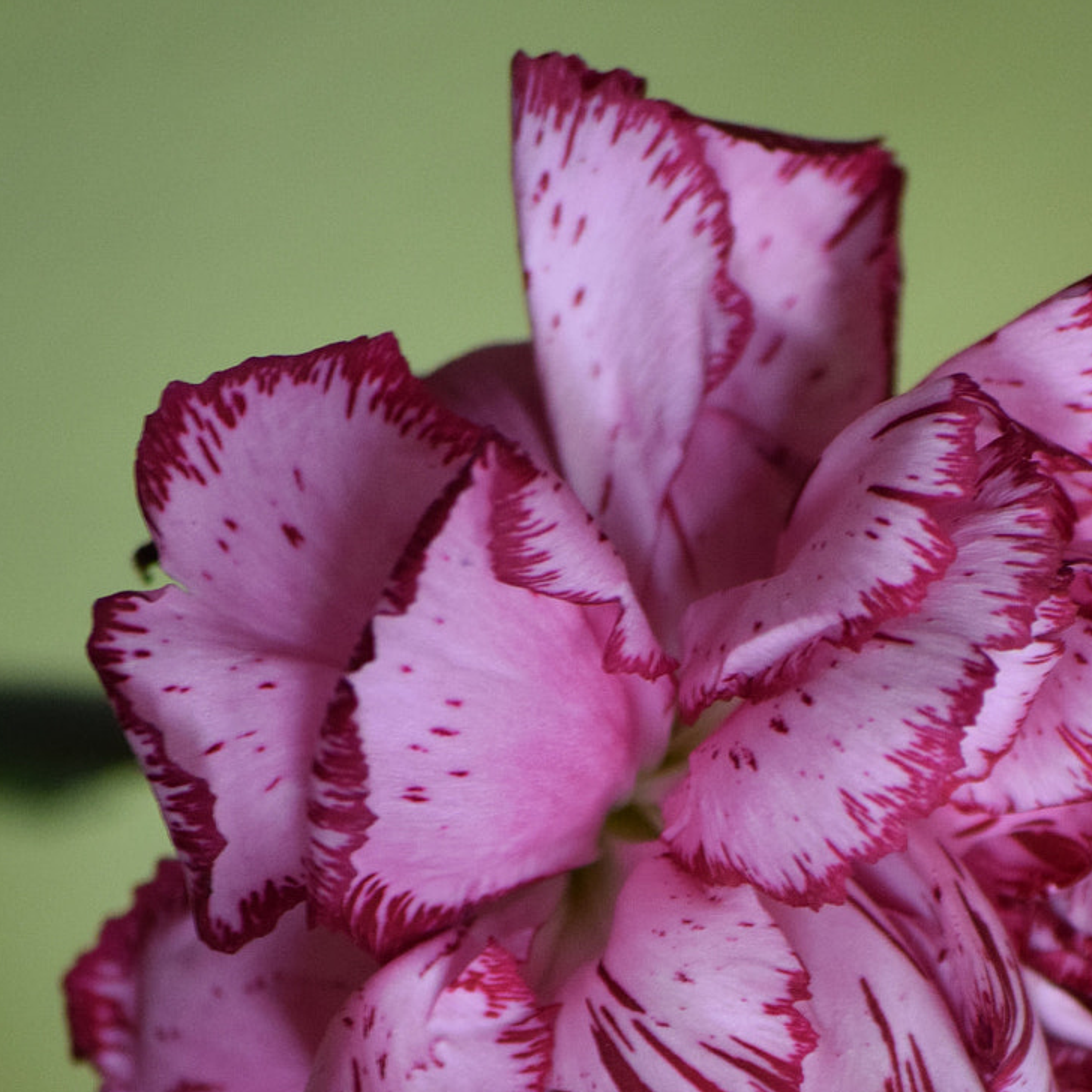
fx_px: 17988
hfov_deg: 3.5
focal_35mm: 504
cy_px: 1198
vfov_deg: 3.5
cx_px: 778
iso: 1600
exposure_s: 1/125
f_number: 5.6
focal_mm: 180
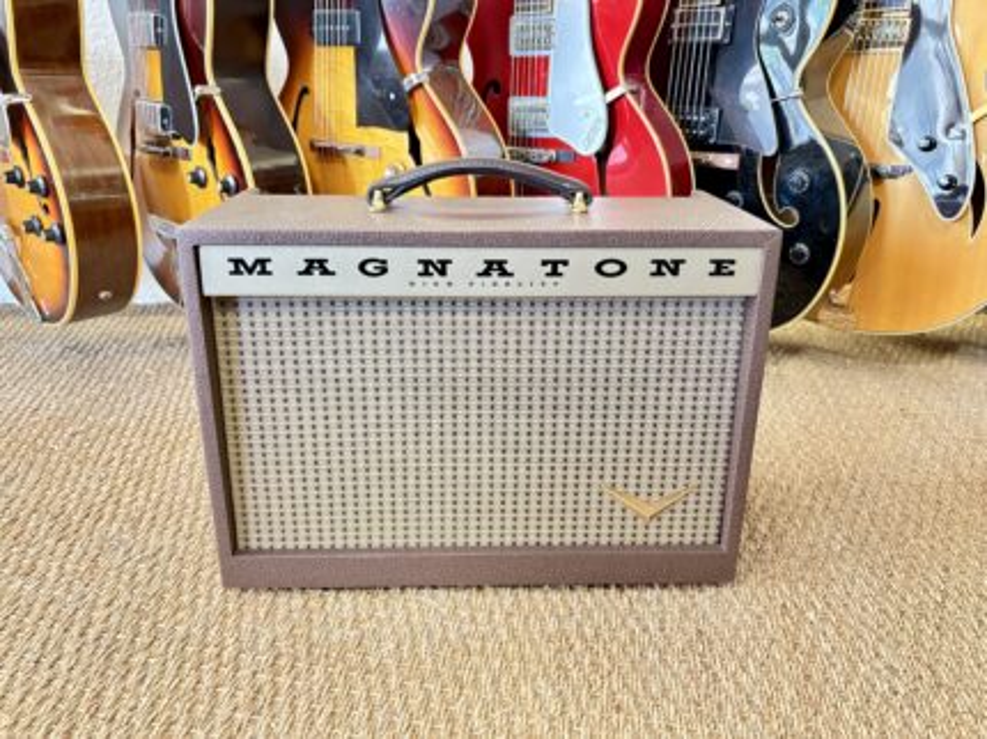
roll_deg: -1.3
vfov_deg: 53.0
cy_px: 370
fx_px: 741
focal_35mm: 26
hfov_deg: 67.3
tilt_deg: -20.7
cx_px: 494
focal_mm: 5.96
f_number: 1.6
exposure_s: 1/29
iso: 800
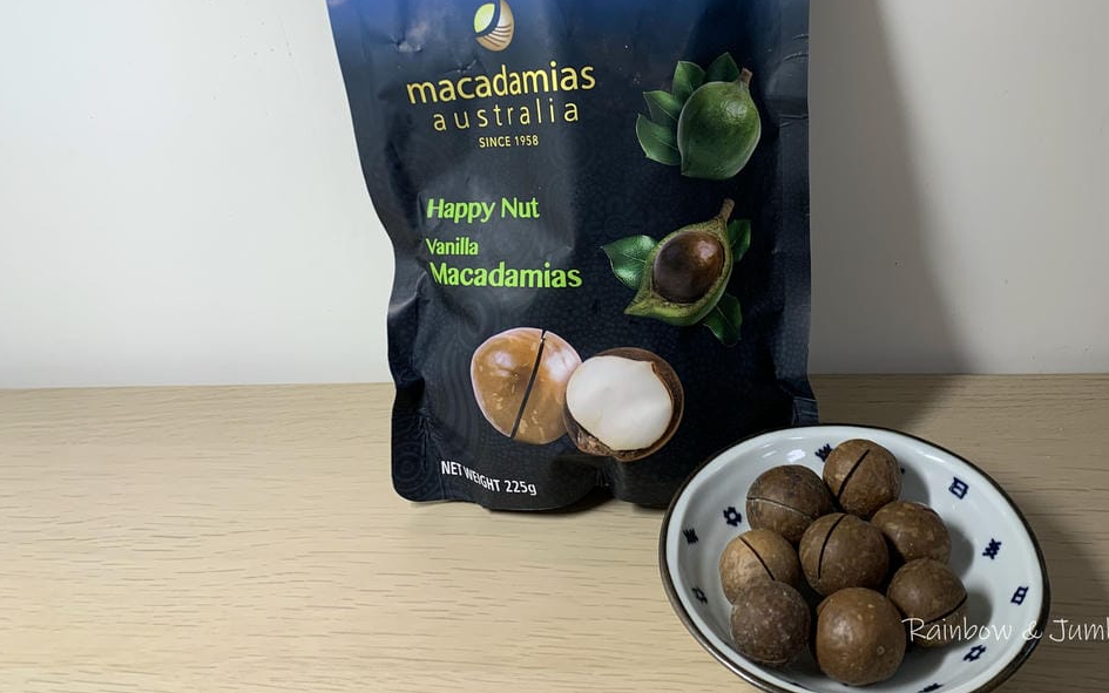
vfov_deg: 35.9
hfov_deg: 54.9
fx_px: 1058
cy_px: 233
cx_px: 661
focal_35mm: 35
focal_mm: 4.25
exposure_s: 1/120
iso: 64
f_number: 1.8
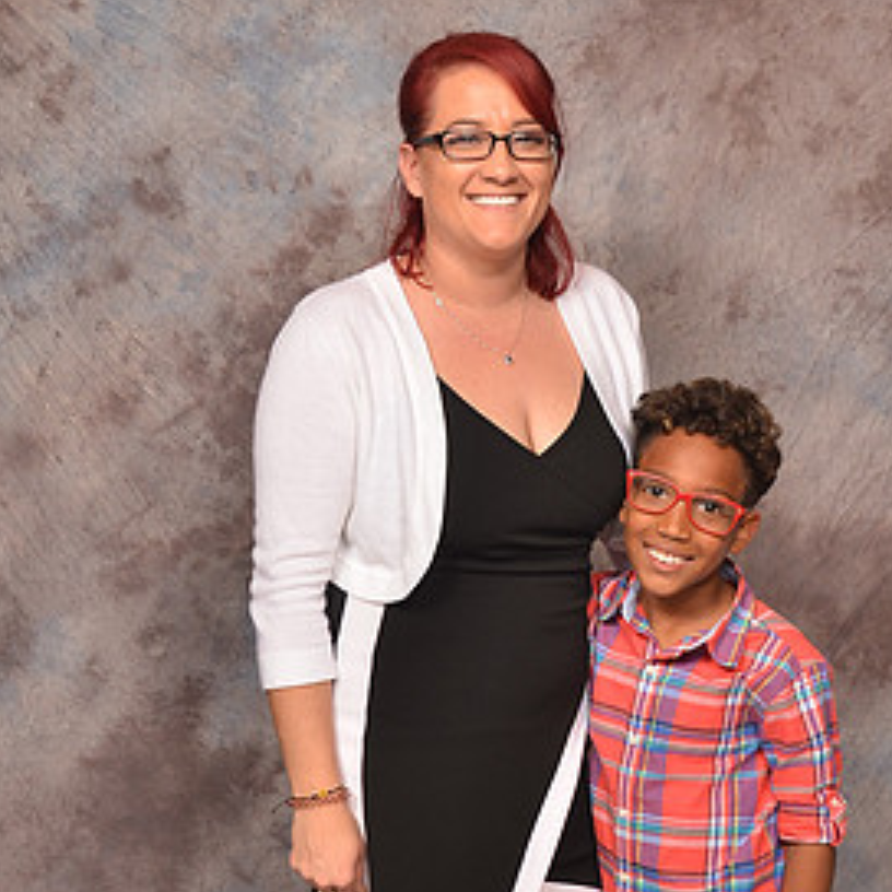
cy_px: 695
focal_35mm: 68
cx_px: 515
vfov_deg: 25.0
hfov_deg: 25.4
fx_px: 1980
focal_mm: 25
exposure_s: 1/60
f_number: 5.6
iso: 200
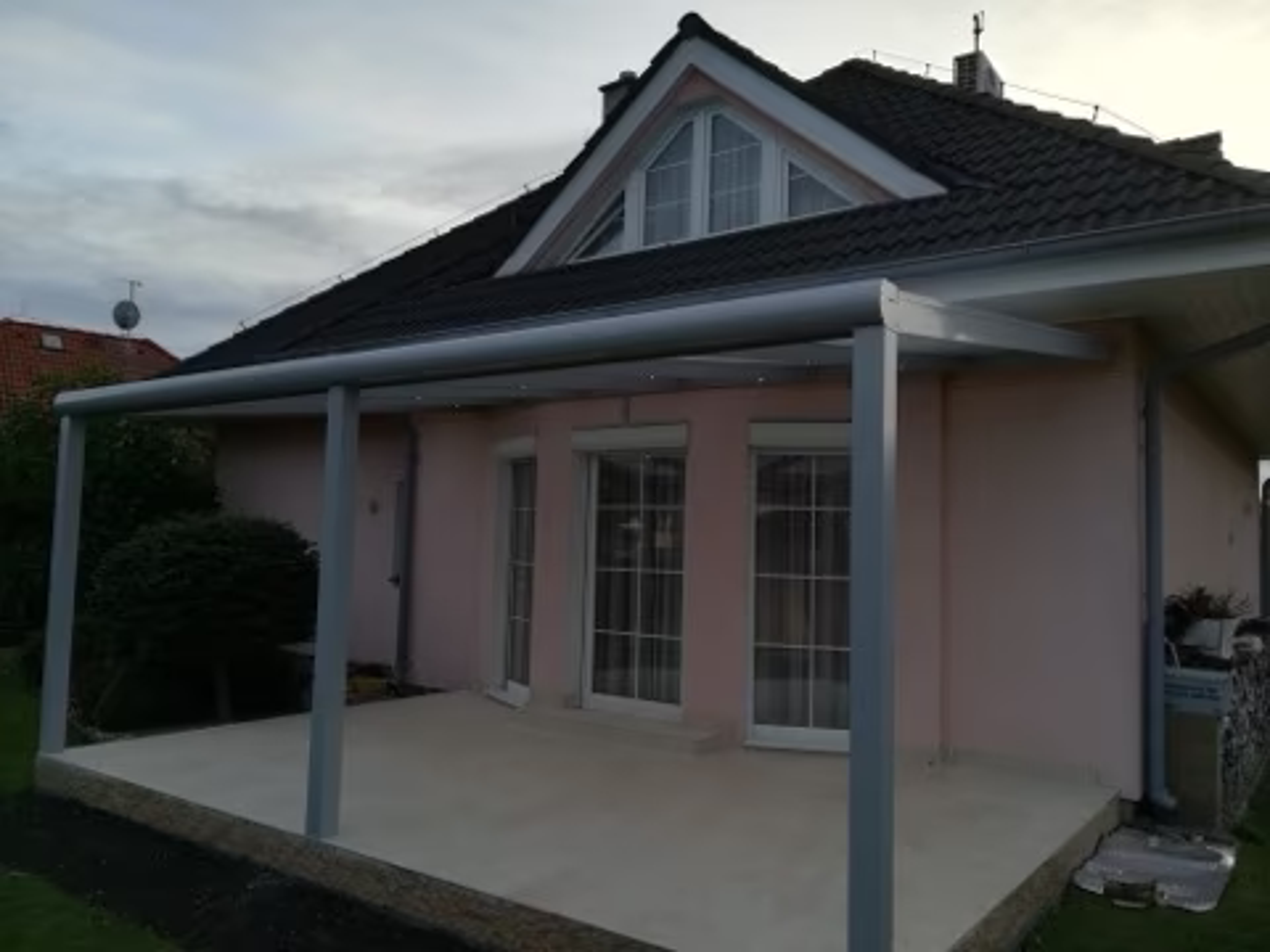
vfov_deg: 53.1
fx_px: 954
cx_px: 635
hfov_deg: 67.3
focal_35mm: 26
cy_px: 476
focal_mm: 3.83
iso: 64
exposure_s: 1/100
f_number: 2.2
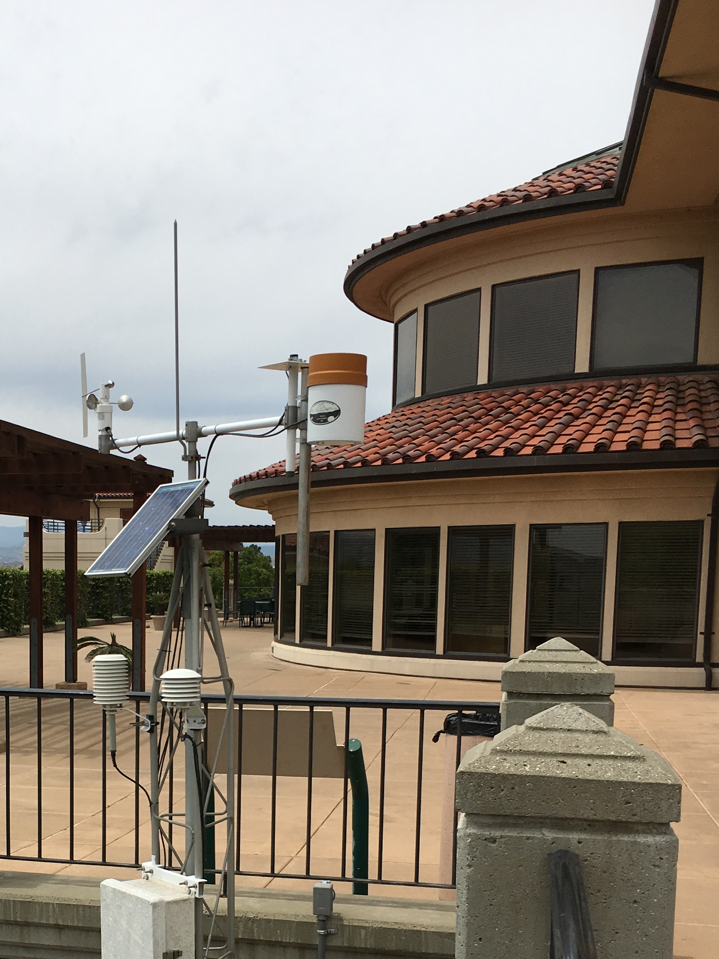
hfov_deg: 30.2
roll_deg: +0.0
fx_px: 1302
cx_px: 157
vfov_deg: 39.1
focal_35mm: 47
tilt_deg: -6.8
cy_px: 751
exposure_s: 1/2959
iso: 25
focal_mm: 4.15
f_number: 2.2
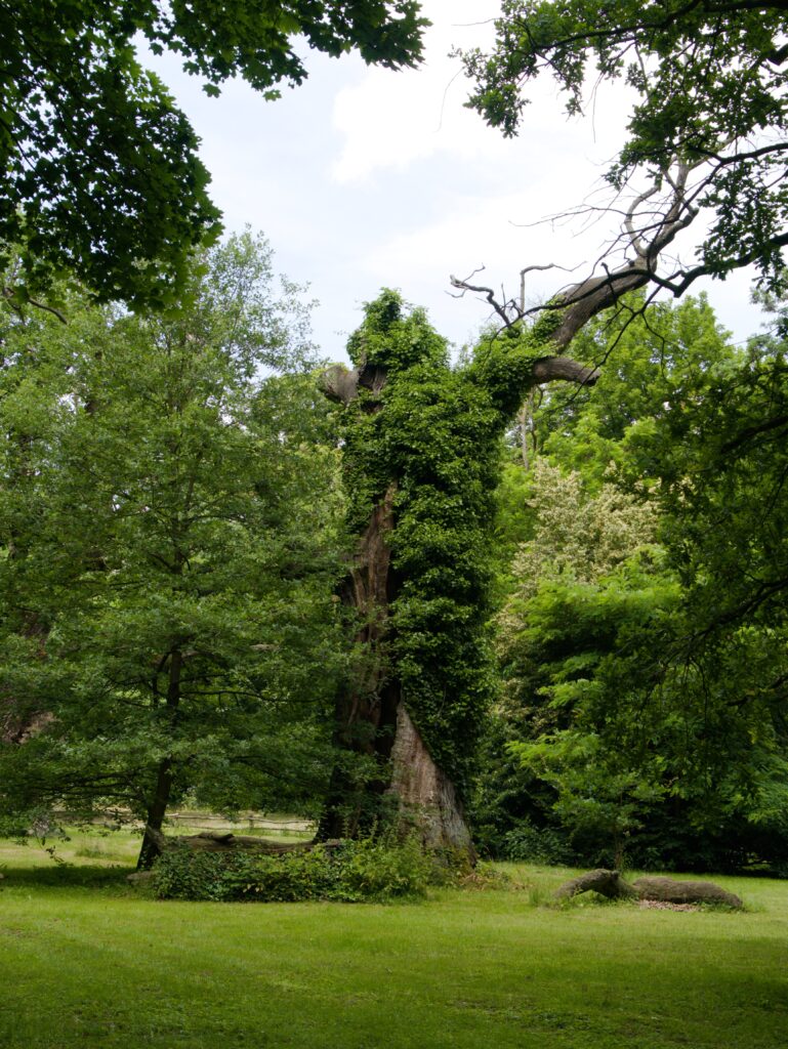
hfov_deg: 22.9
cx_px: 394
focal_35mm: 64
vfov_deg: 30.3
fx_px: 1941
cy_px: 524
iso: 200
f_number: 7.1
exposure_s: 1/250
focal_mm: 32
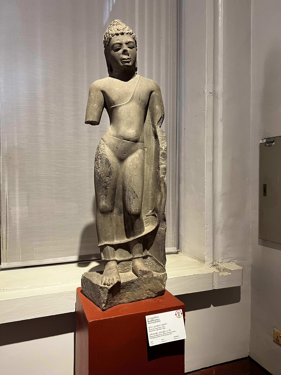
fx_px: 281
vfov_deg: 67.3
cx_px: 140
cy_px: 188
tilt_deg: -1.7
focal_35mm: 26
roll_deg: -0.2
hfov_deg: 53.1
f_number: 1.5
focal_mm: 5.7
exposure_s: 1/60
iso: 200
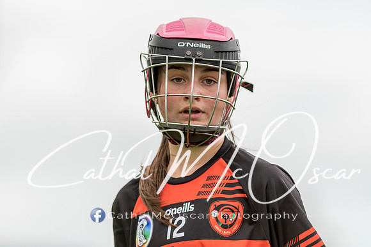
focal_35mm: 450
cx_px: 186
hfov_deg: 4.6
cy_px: 124
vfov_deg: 3.1
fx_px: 4638
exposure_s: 1/1000
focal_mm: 300
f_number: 2.8
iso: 140
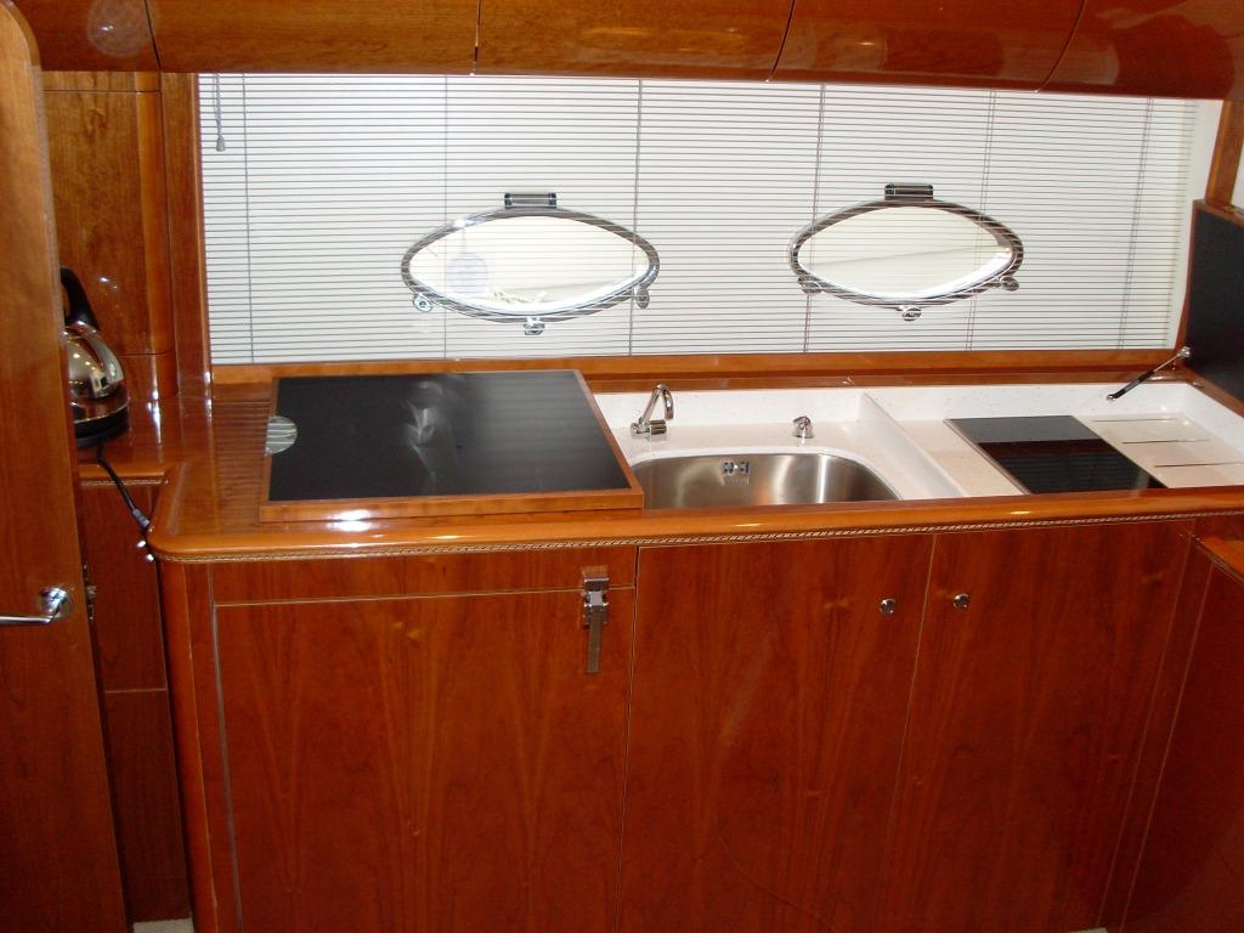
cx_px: 622
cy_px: 466
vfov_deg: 37.7
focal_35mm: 38
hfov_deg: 49.0
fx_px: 1366
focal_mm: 6.3
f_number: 3
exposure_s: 1/45
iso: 100
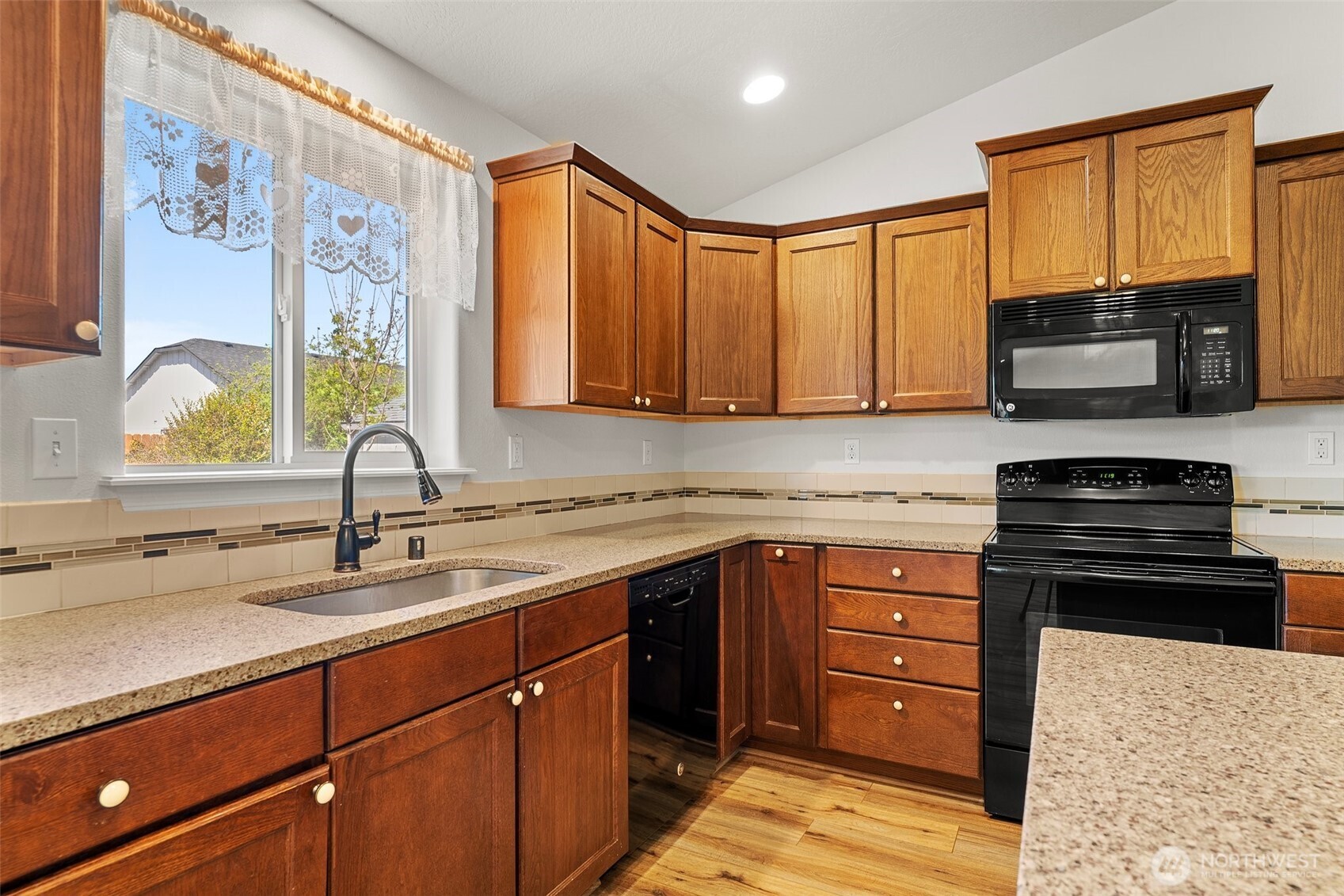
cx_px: 672
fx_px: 702
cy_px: 448
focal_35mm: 19
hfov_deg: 87.5
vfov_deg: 65.1
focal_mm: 18.8
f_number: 8
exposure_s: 2
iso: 100
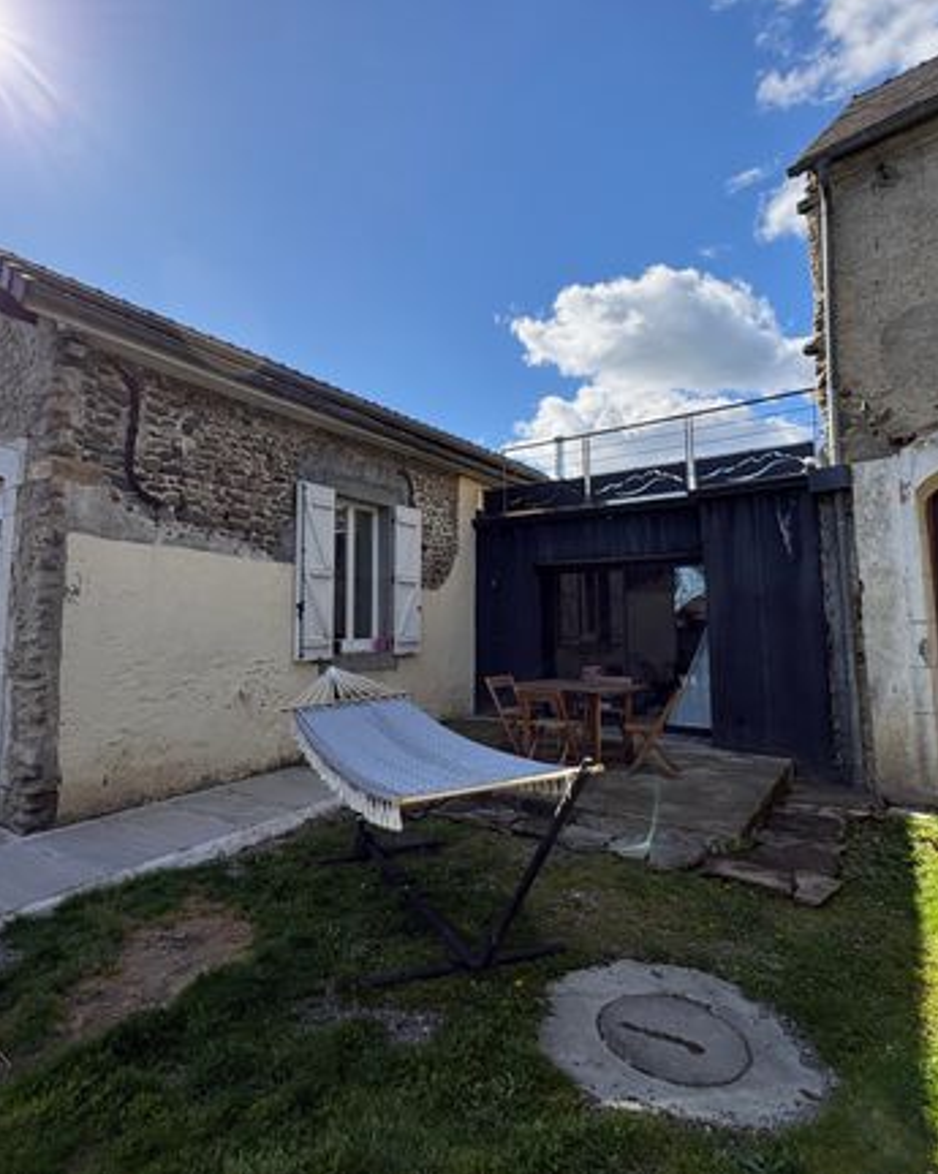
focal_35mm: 19
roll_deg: +0.2
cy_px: 565
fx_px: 660
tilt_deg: +5.5
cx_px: 416
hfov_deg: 70.6
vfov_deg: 83.3
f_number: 2.2
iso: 64
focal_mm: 2.22
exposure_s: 1/1536
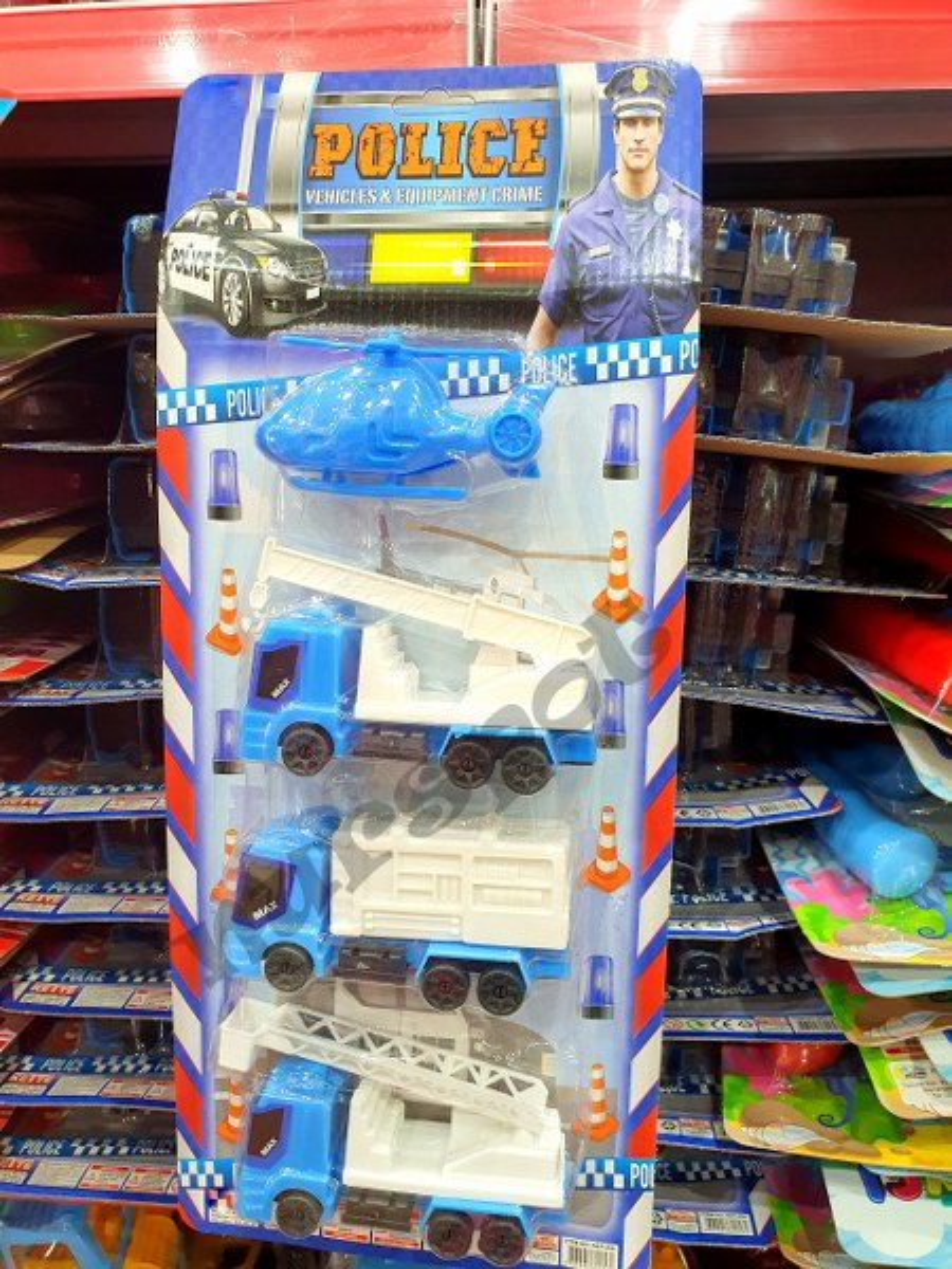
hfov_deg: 53.1
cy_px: 634
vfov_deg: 67.3
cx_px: 476
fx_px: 953
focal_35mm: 26
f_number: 2.4
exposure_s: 1/50
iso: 160
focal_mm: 4.32
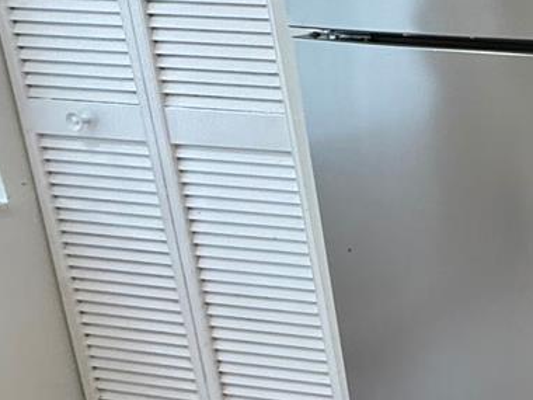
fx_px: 908
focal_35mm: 59
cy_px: 97
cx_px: 1031
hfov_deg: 19.9
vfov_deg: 24.5
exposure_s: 1/60
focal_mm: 2.22
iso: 200
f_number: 2.2
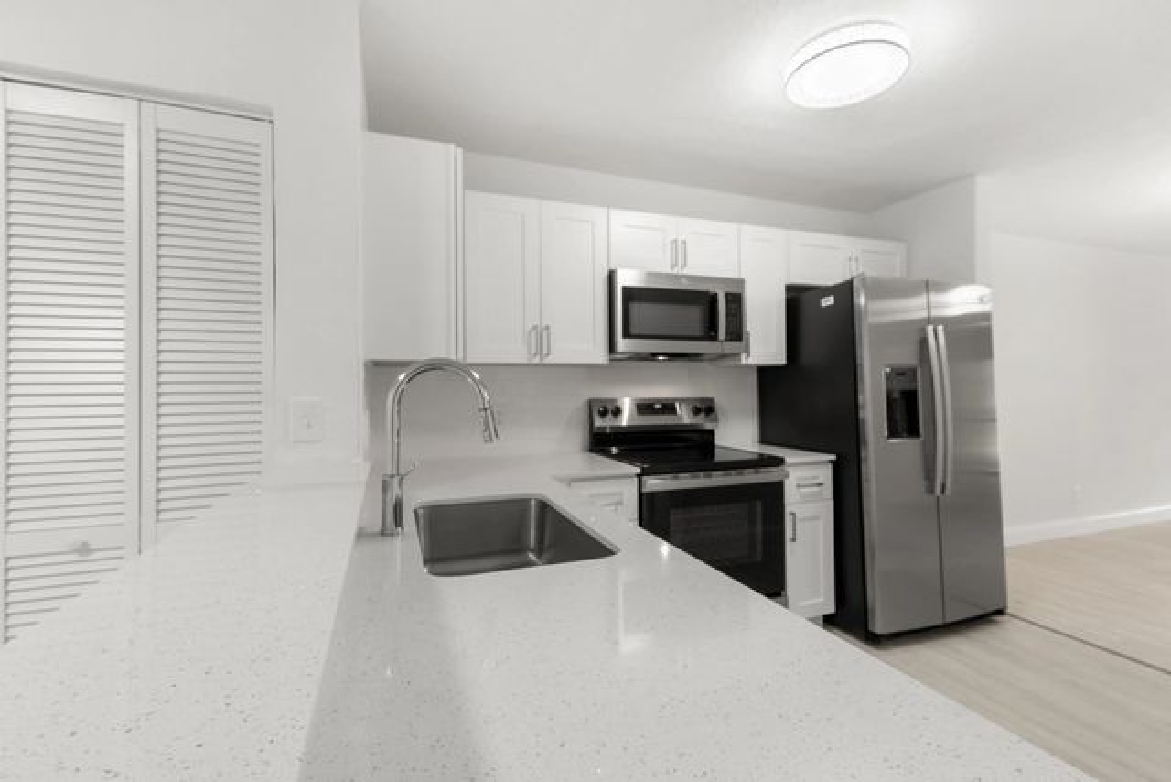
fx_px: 488
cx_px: 586
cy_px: 391
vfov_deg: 77.4
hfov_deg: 100.4
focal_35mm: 15
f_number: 8
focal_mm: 10
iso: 100
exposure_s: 1
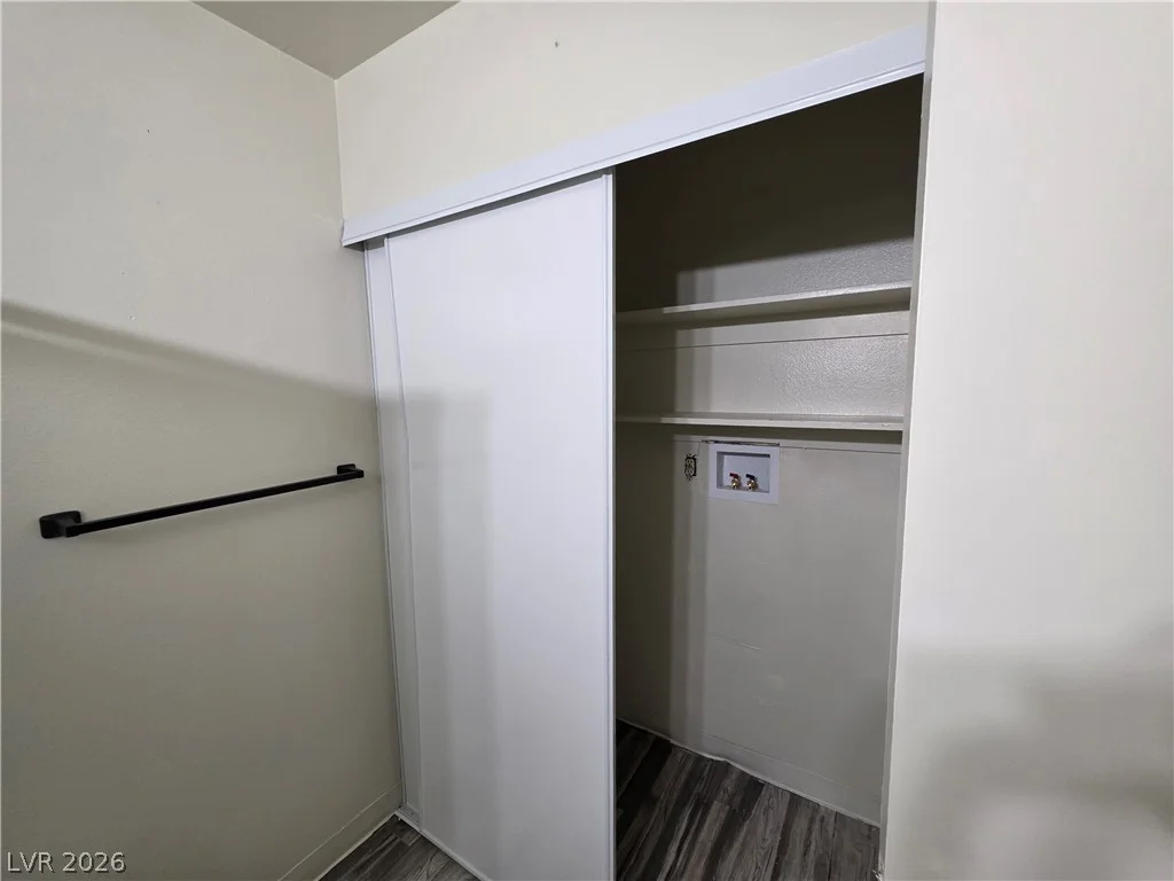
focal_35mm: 13
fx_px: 441
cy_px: 440
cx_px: 587
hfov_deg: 106.2
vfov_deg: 89.9
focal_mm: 2.2
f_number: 1.9
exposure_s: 1/120
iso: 200
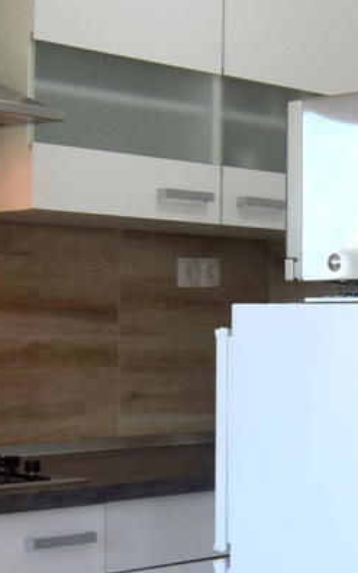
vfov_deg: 22.3
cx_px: 143
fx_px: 1451
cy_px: 309
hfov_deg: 14.1
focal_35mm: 93
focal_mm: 10
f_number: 5
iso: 400
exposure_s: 1/100
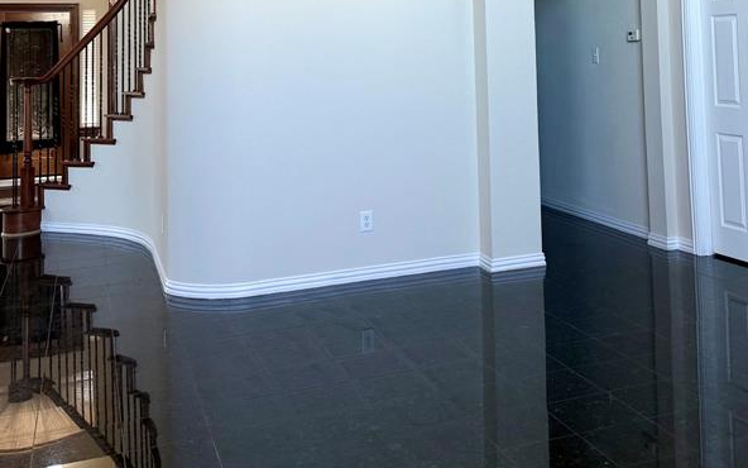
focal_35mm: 44
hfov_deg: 44.7
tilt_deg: +3.7
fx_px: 897
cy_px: -6
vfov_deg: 27.4
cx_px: 485
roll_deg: +1.4
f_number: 1.78
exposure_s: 1/121
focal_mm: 6.76
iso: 160
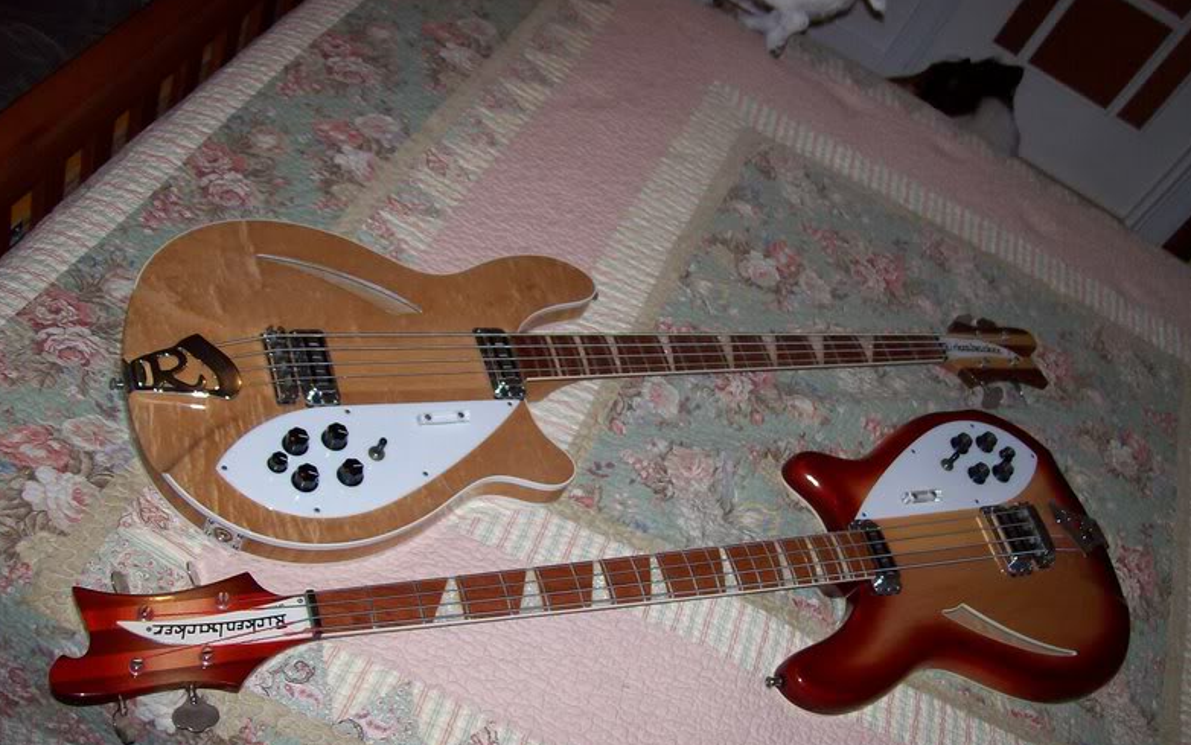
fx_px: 1266
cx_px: 592
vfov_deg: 32.8
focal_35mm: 39
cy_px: 394
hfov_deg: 50.4
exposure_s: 1/64
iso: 80
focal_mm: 6
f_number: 2.7
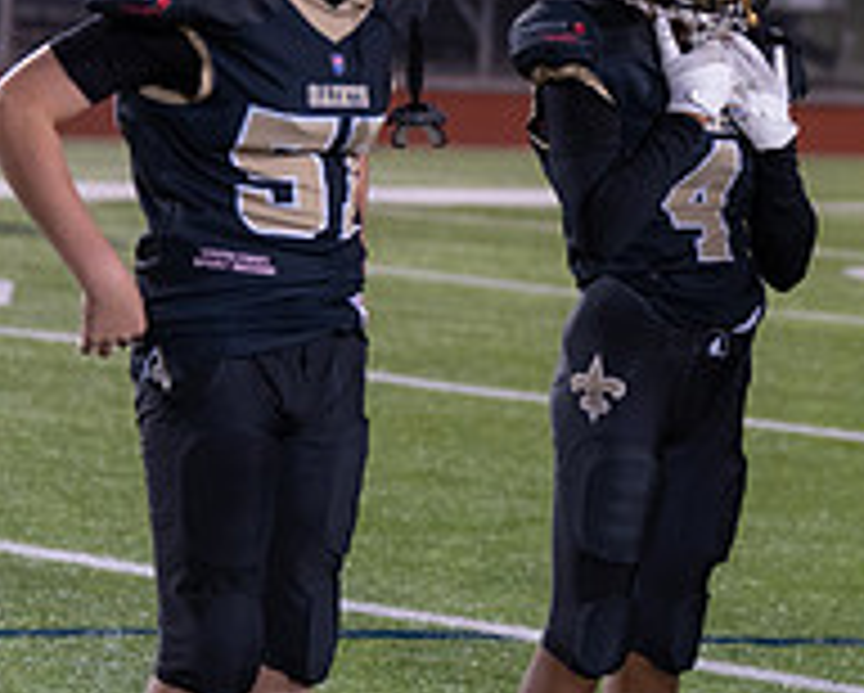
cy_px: 317
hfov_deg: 9.6
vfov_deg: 7.8
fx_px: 5068
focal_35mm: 198
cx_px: 976
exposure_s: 1/320
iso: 1600
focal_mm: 70
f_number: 2.8
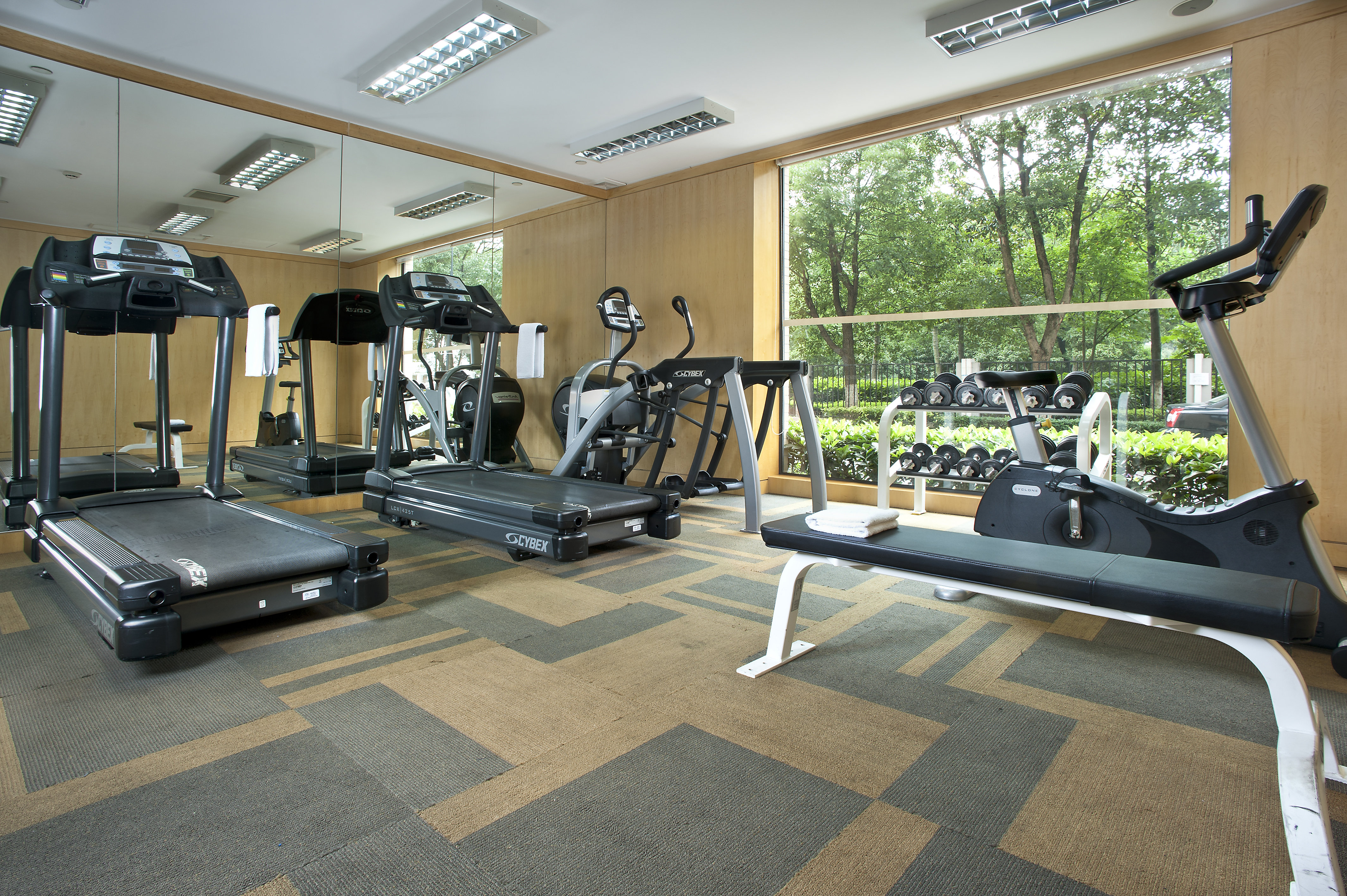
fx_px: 673
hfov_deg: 90.0
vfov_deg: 67.3
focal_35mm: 18
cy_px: 448
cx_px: 674
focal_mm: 18
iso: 100
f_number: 13
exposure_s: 1/2.5
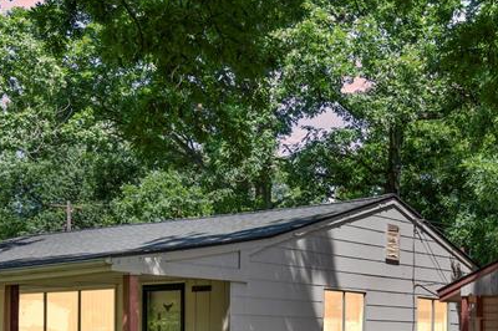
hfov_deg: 30.6
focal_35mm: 64
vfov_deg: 20.5
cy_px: 329
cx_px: 401
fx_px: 885
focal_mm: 25
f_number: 4
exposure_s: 1/250
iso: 100
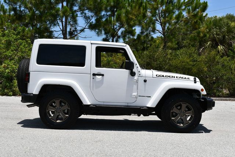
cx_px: 118
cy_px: 78
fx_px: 366
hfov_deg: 35.6
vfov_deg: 24.2
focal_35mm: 56
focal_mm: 28
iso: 100
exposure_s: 1/320
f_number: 9
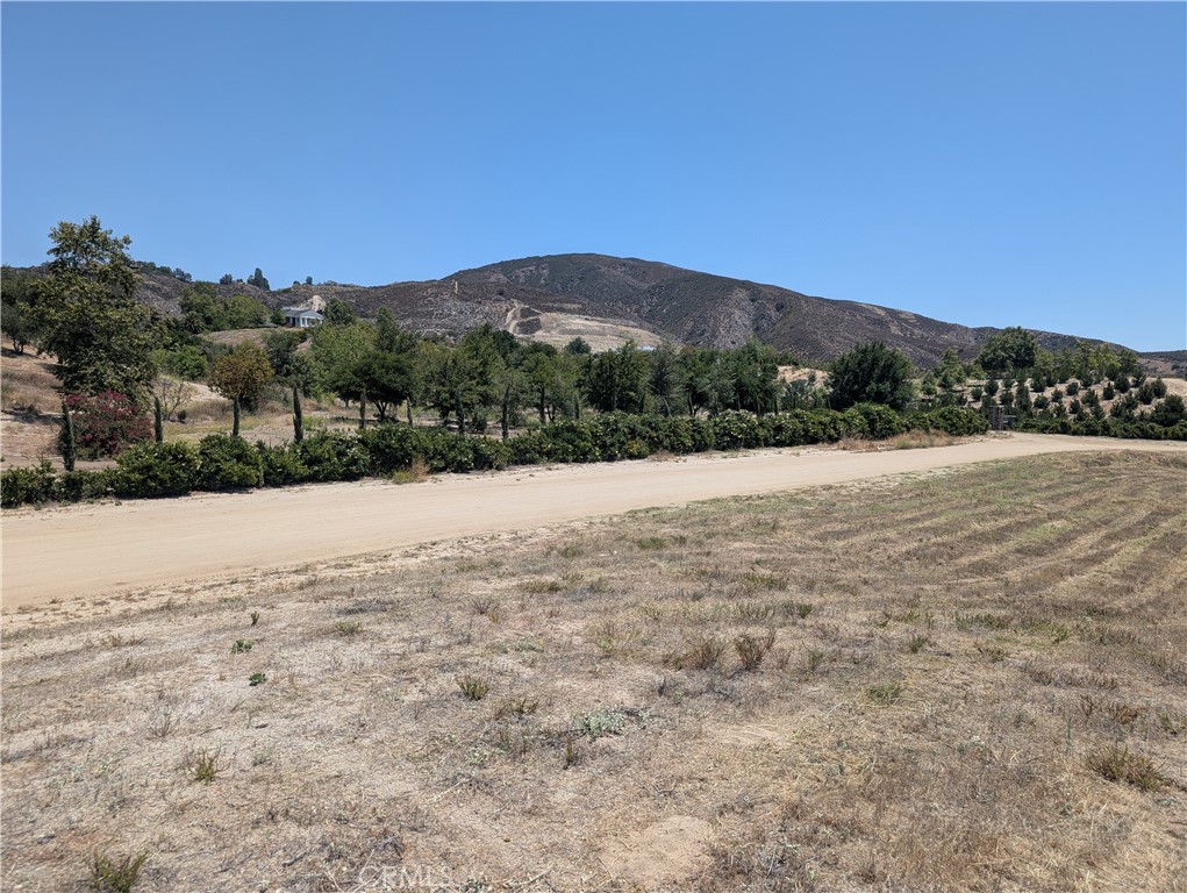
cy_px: 446
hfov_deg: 71.5
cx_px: 594
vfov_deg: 56.9
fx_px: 824
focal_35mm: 24
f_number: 1.68
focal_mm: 6.9
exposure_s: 1/1103
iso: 23
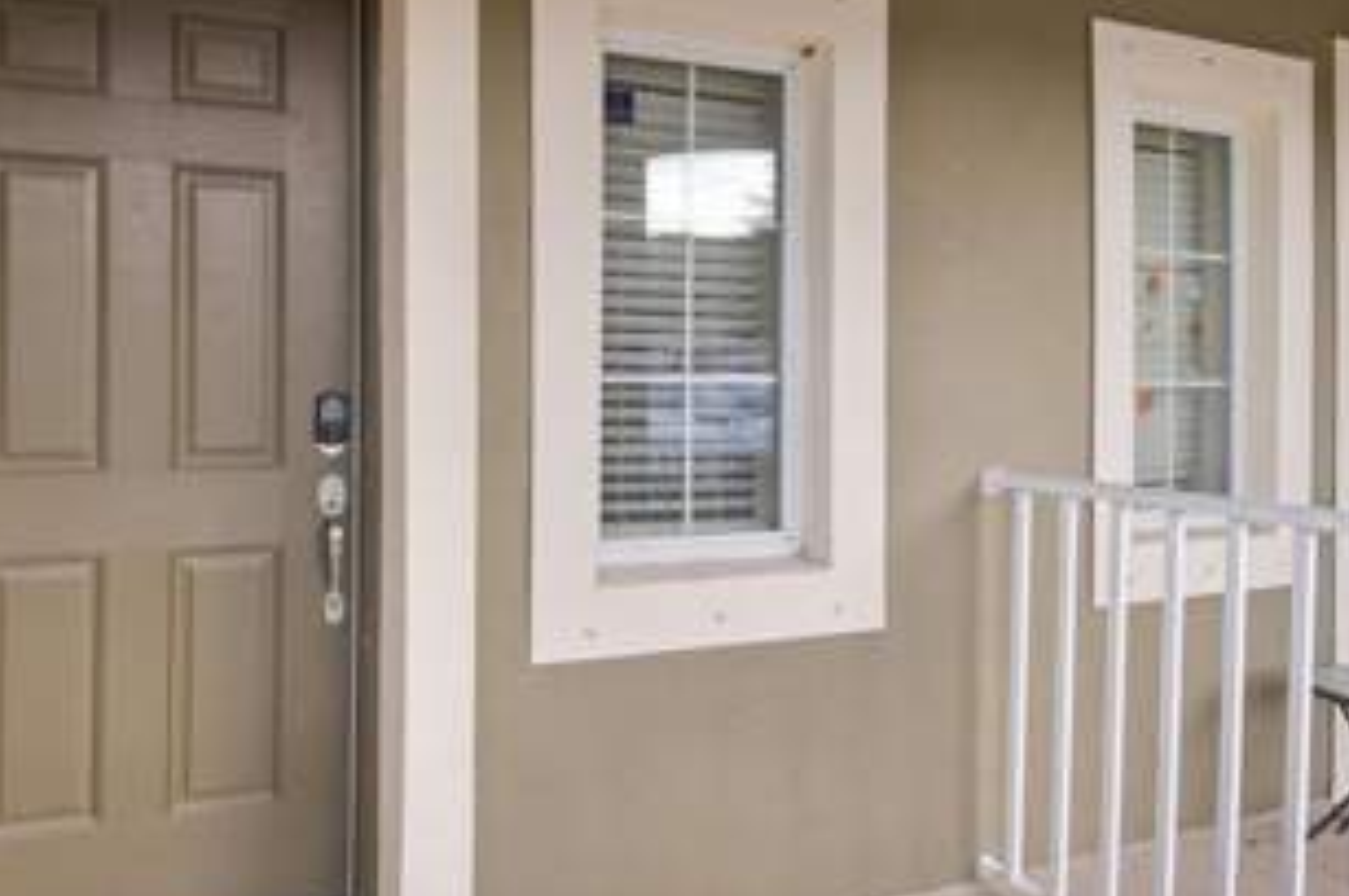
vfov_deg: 51.0
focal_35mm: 25
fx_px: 936
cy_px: 380
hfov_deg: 69.5
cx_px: 448
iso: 400
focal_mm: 16
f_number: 8
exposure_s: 1/60
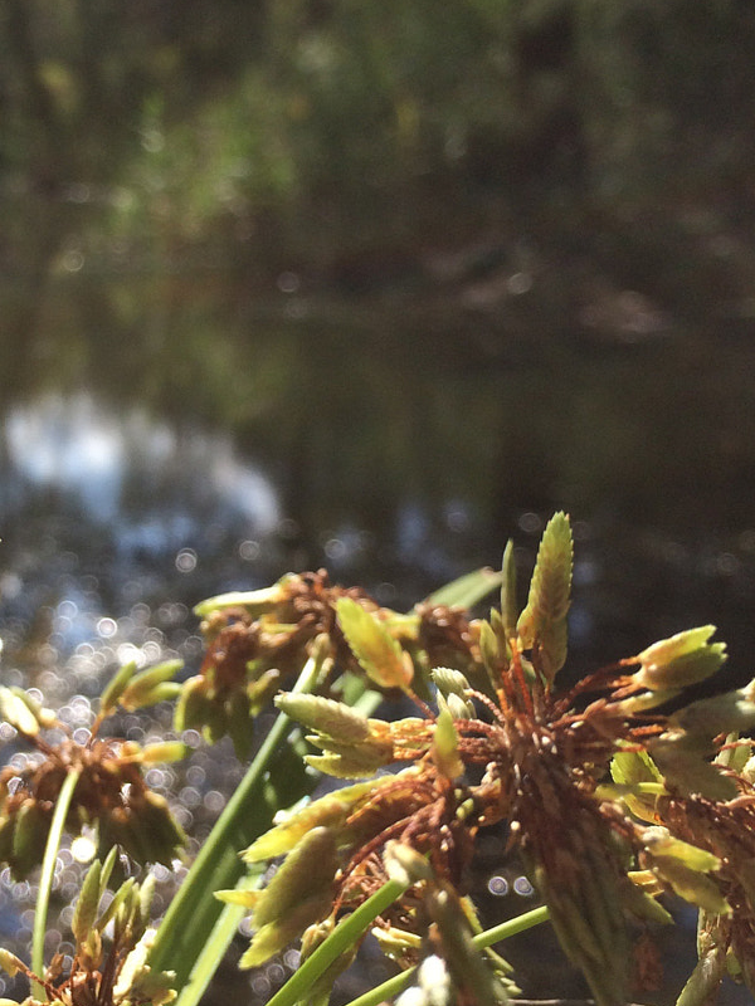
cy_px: 467
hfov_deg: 24.7
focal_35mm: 58
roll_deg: +0.2
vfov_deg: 33.2
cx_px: 111
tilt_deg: -10.6
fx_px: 1687
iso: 32
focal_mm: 4.15
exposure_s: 1/1520
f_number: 2.2
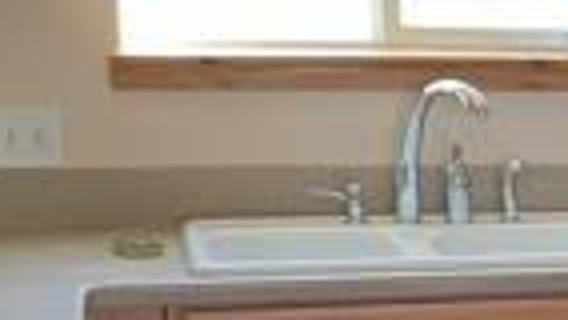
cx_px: 1000
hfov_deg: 14.8
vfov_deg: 9.4
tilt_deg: -13.7
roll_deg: -1.8
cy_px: 384
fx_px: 1929
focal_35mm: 128
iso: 125
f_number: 1.6
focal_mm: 4.2
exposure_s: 1/97
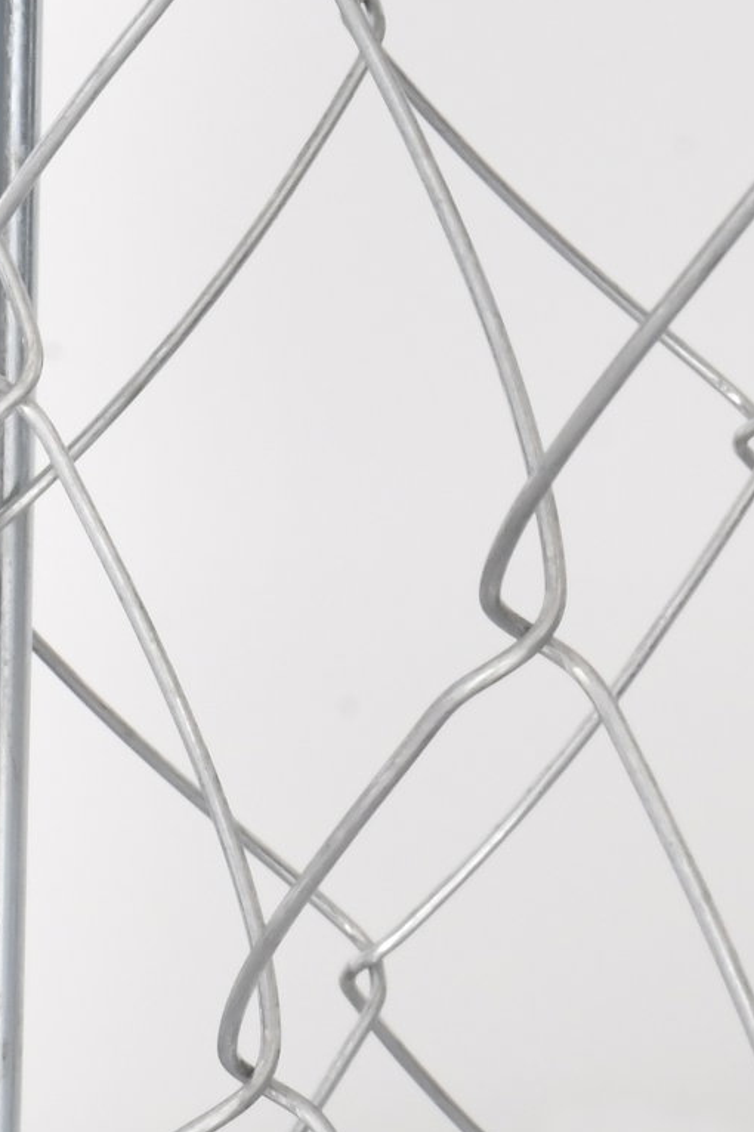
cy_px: -1619
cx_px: -210
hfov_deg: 5.4
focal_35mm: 251
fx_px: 7885
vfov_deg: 7.6
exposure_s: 1/160
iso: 1250
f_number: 16
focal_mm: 50
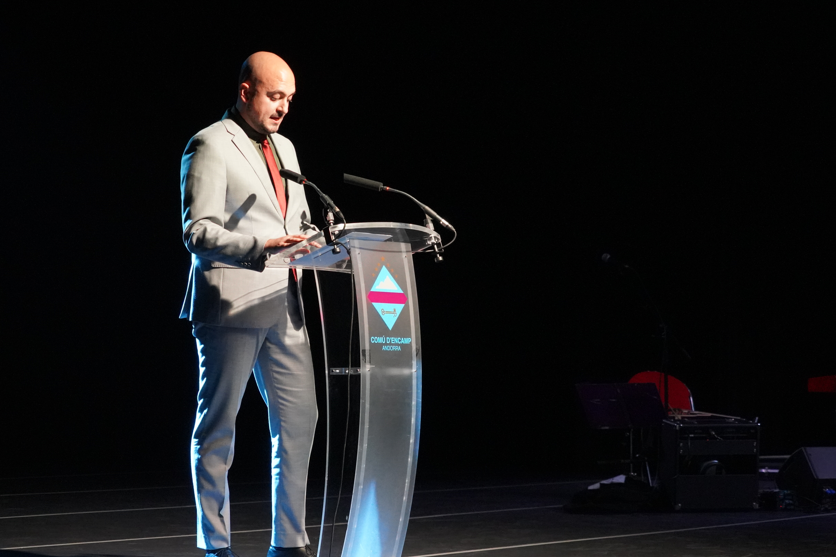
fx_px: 2090
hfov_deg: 22.6
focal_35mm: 90
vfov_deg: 15.2
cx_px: 419
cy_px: 296
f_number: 5.6
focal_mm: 73
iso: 10000
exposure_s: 1/80
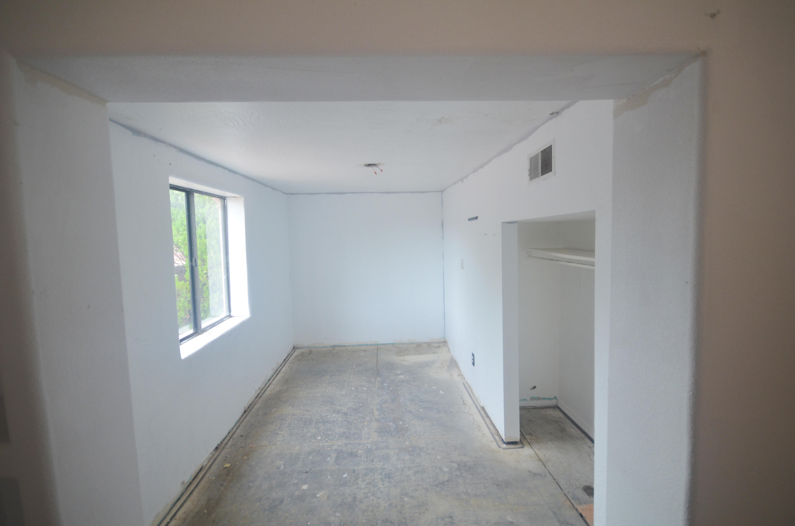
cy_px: 263
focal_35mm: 16
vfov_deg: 71.8
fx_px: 364
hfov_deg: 95.1
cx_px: 398
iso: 400
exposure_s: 1/80
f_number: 4.5
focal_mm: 11
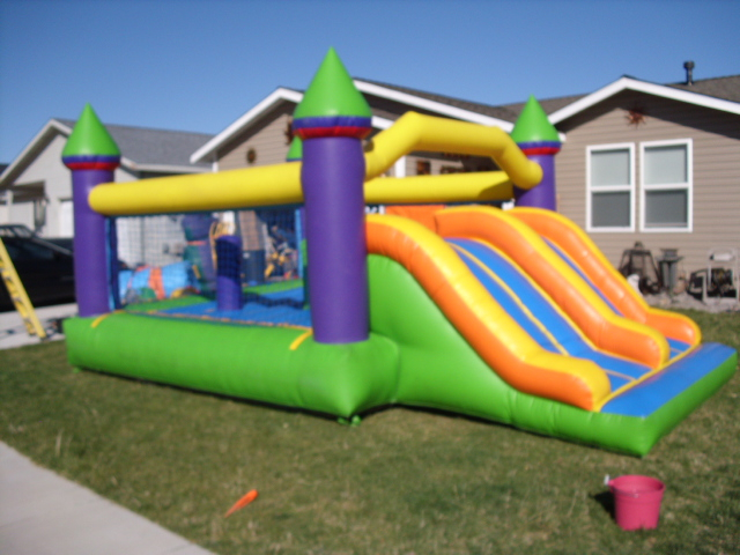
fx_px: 770
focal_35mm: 36
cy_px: 278
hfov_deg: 51.4
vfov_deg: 39.7
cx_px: 370
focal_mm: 6.3
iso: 80
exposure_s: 1/320
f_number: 7.8
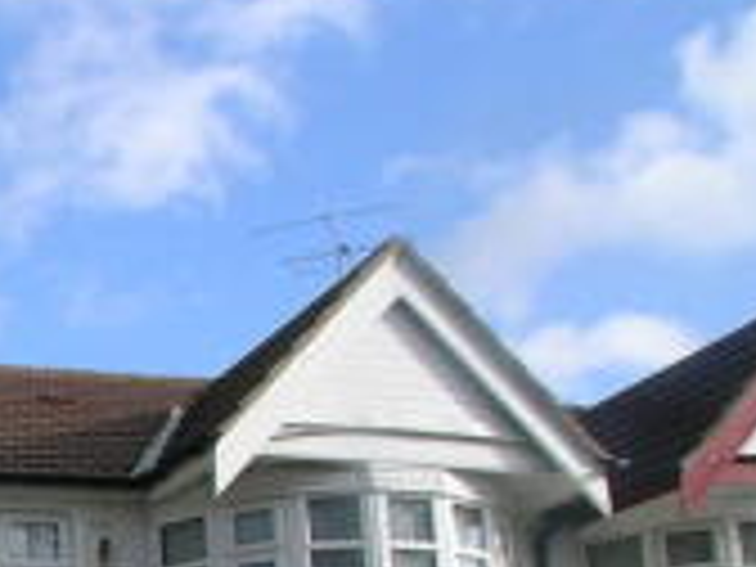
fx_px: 2118
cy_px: 844
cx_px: -430
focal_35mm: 97
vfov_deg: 14.3
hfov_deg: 17.8
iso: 50
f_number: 5.6
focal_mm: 5.8
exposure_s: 1/193
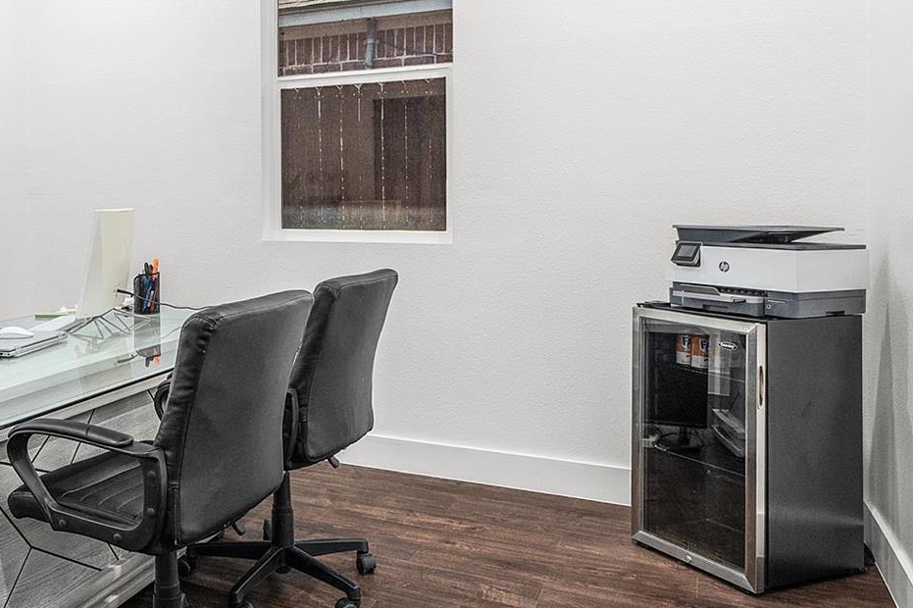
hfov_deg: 53.9
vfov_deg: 39.4
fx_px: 837
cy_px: 198
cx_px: 199
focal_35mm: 33
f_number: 10
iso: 400
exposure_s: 1/3
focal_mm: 10
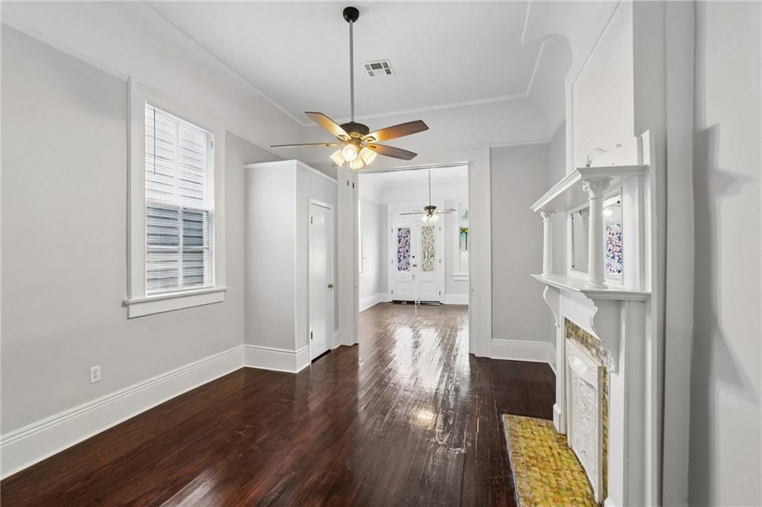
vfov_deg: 77.2
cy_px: 254
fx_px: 317
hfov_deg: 100.4
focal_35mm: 15
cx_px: 381
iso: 400
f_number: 11
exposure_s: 1/5
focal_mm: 15
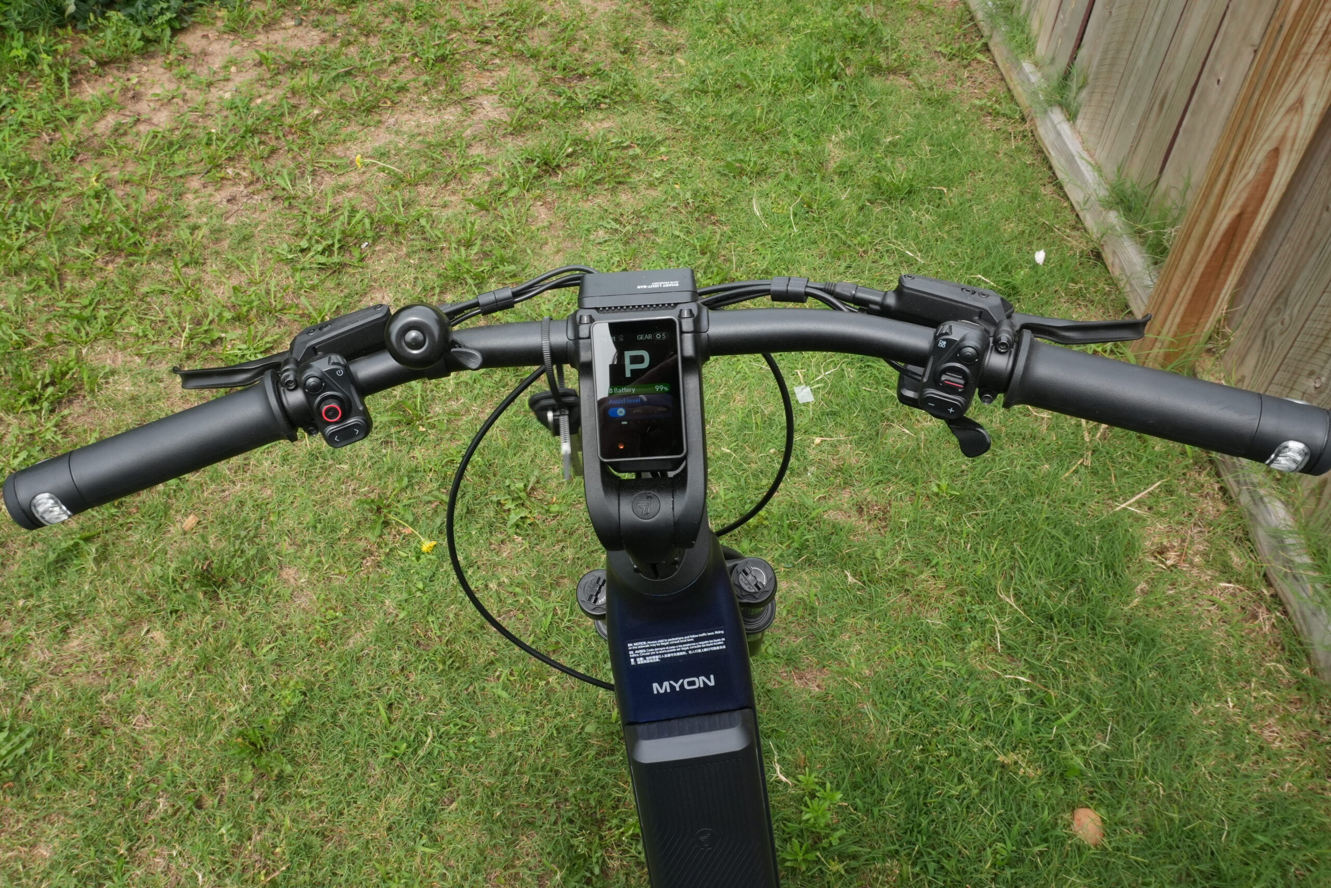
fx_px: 887
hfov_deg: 73.7
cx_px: 666
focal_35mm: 24
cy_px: 444
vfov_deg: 53.1
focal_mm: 16
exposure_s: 1/60
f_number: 16
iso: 500
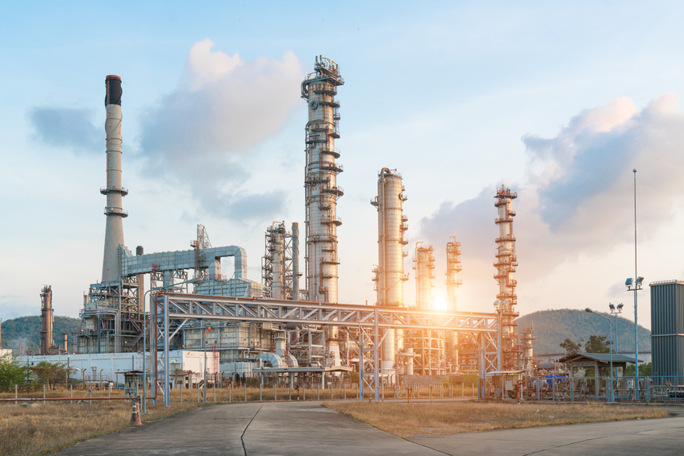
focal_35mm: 45
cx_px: 342
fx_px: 855
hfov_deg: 43.6
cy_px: 228
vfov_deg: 29.9
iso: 125
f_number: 7.1
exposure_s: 1/80
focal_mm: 45
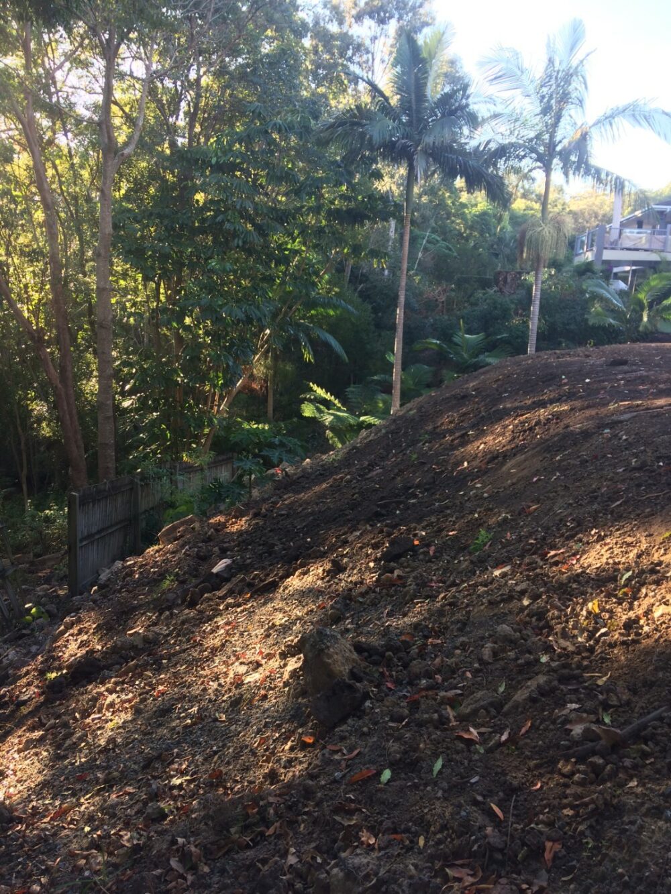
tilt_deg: -12.7
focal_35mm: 29
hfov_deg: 48.2
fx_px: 749
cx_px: 336
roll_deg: -1.7
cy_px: 447
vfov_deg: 61.7
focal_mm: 4.15
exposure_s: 1/100
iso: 40
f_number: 2.2
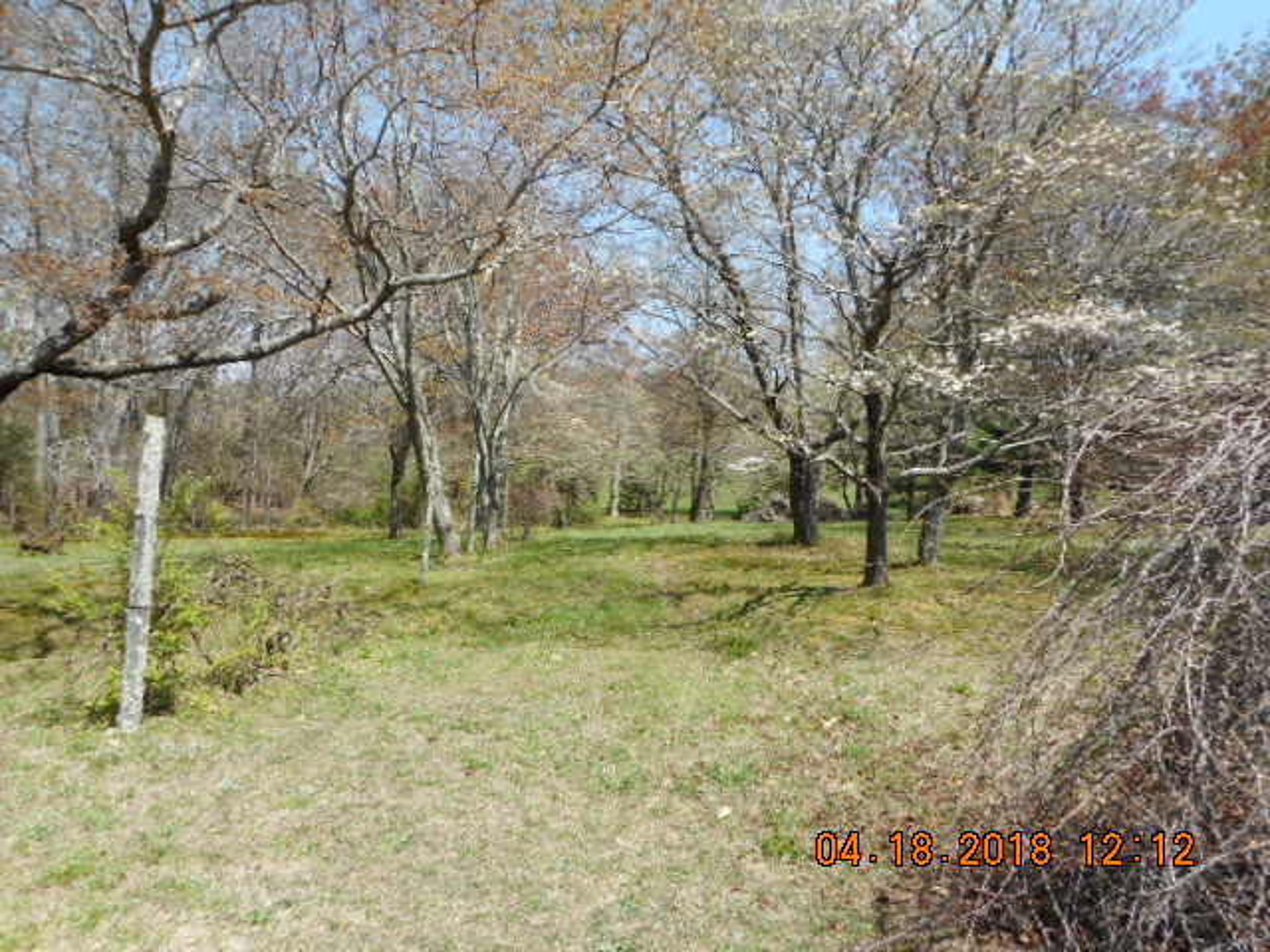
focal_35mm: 25
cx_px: 635
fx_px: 917
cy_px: 476
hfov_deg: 69.4
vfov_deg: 54.9
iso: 80
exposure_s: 1/320
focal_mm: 4.5
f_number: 3.7
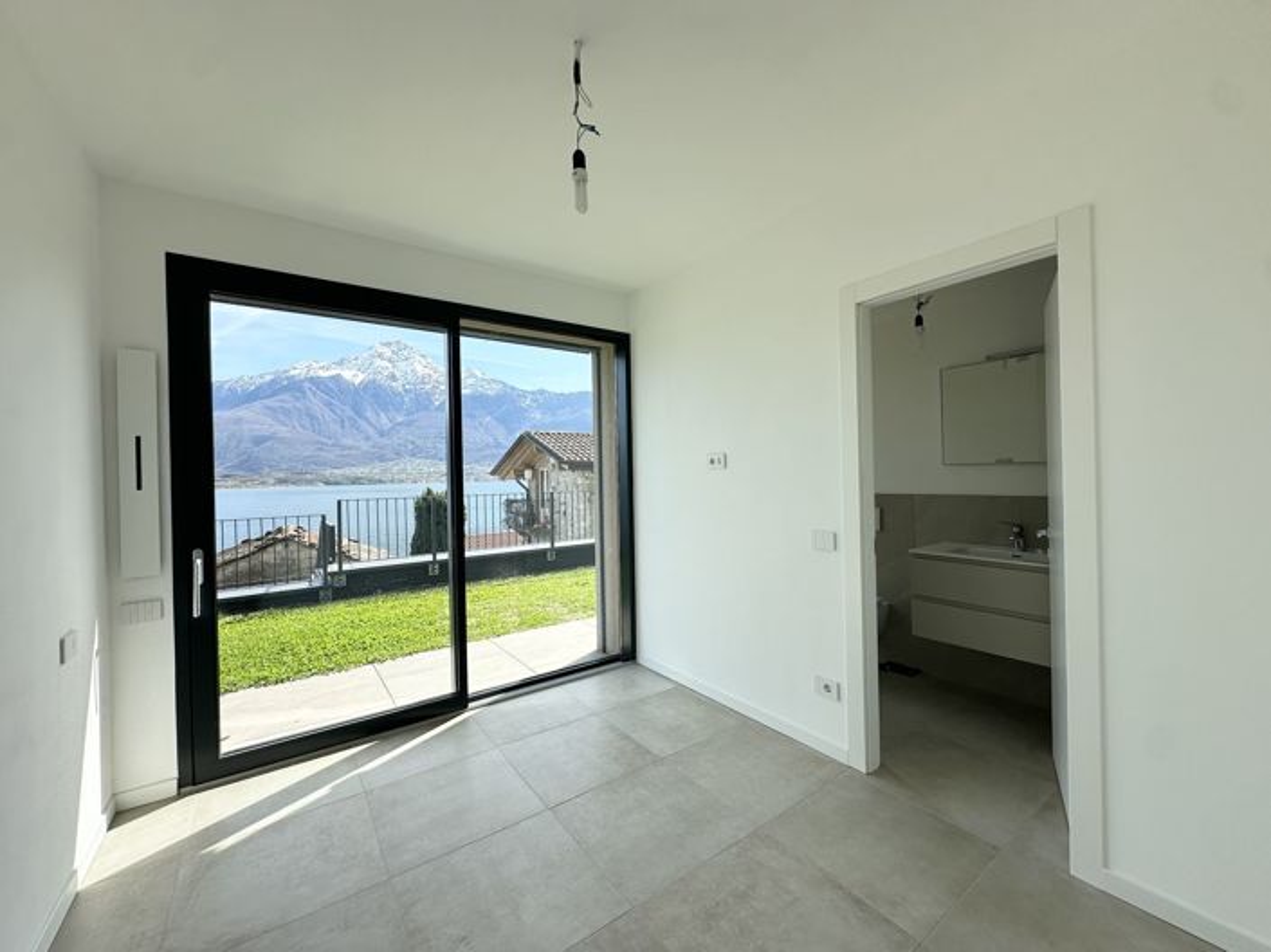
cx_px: 636
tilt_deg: +0.1
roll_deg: +1.3
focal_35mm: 14
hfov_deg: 102.1
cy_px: 476
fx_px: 514
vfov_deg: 85.6
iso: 40
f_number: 2.2
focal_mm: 2.22
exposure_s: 1/651
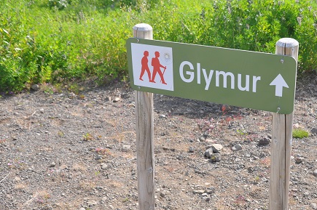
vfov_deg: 25.0
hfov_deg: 36.8
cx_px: 192
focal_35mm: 54
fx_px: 475
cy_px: 92
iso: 200
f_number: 8
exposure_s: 1/250
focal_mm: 26
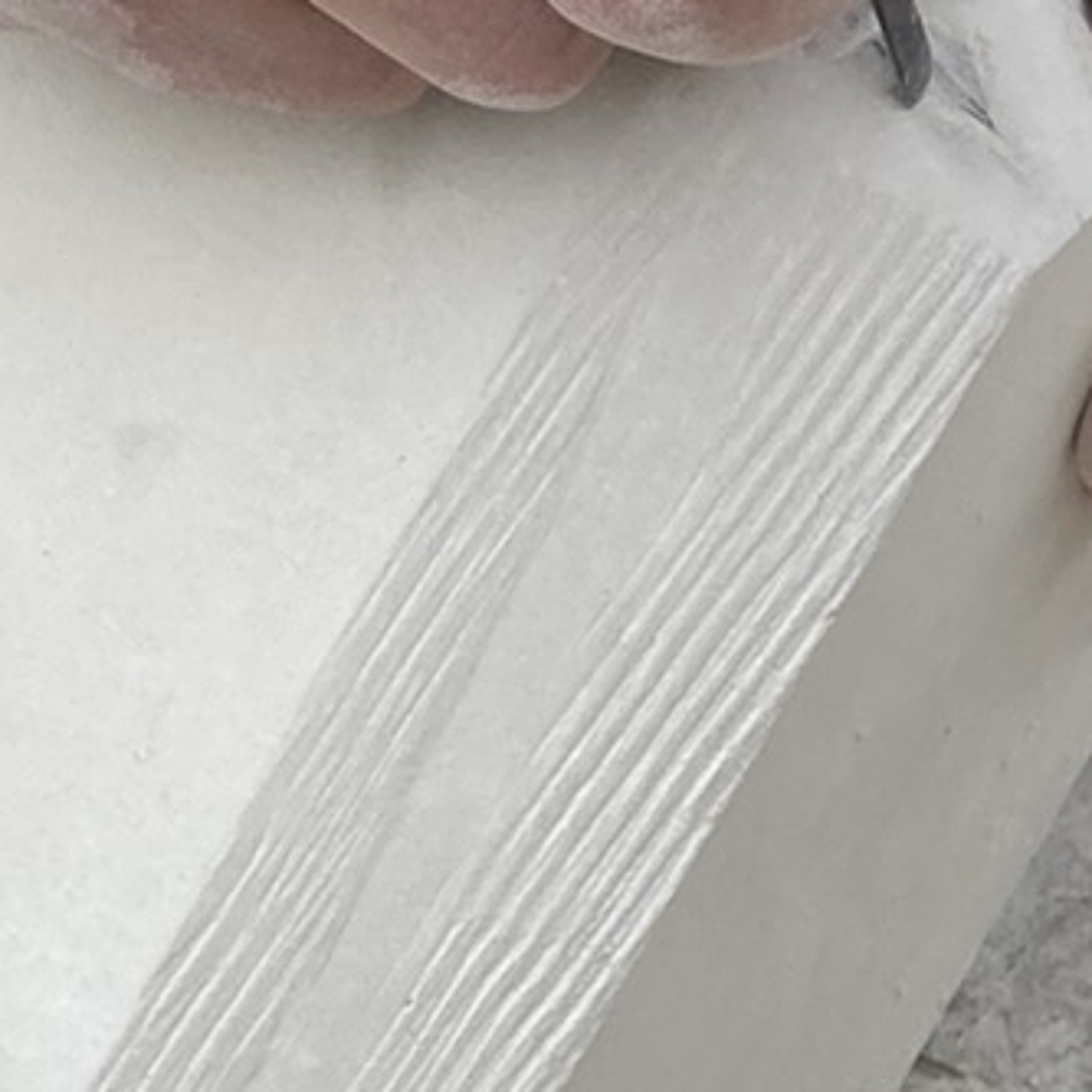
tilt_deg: -47.8
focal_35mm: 152
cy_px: 1863
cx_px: 1223
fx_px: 5425
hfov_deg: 11.3
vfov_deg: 10.9
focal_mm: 3.99
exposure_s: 1/1715
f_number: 1.8
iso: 20
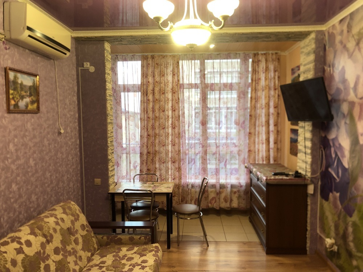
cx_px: 182
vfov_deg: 49.7
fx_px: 294
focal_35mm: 28
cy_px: 136
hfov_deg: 63.4
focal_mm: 3.99
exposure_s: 1/17
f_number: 1.8
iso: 40
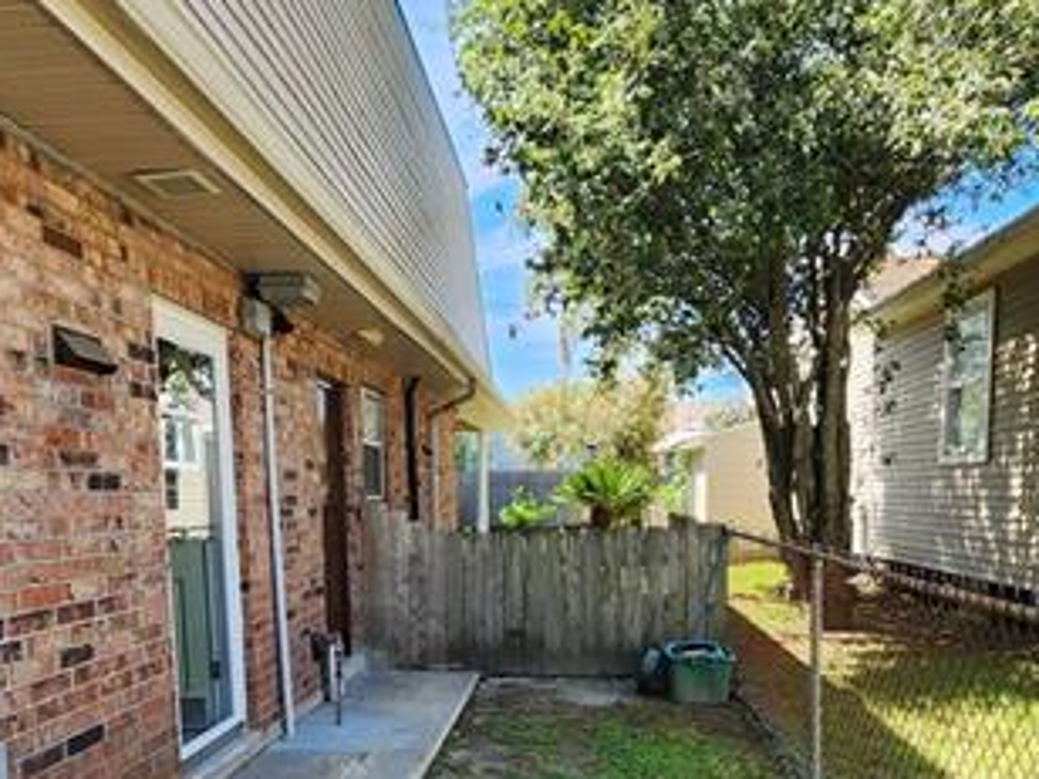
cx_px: 449
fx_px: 810
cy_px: 594
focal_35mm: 27
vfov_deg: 49.1
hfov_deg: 65.0
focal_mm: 2.2
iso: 50
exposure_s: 1/353
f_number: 2.2
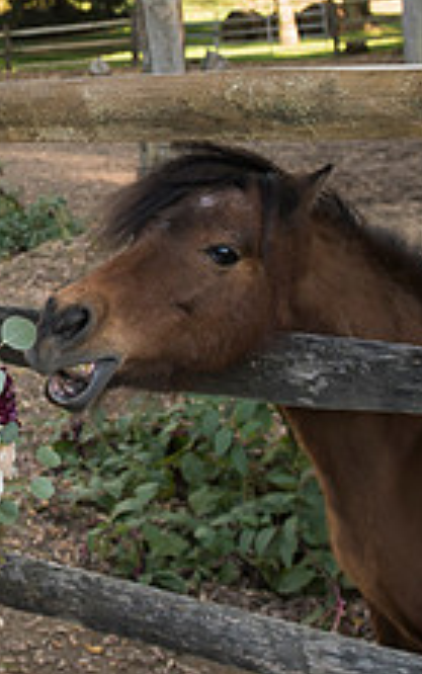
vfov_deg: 29.9
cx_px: -37
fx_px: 1231
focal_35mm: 67
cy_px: 130
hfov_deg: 18.7
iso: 500
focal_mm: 24
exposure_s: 1/320
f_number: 4
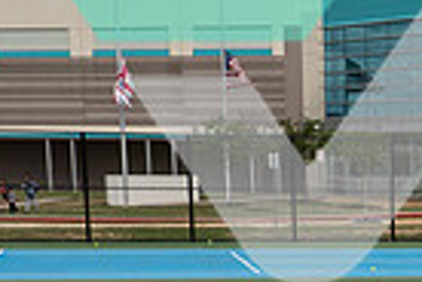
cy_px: 484
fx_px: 1512
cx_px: 832
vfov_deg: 10.1
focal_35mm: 129
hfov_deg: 13.7
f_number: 10
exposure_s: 1/250
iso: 160
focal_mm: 27
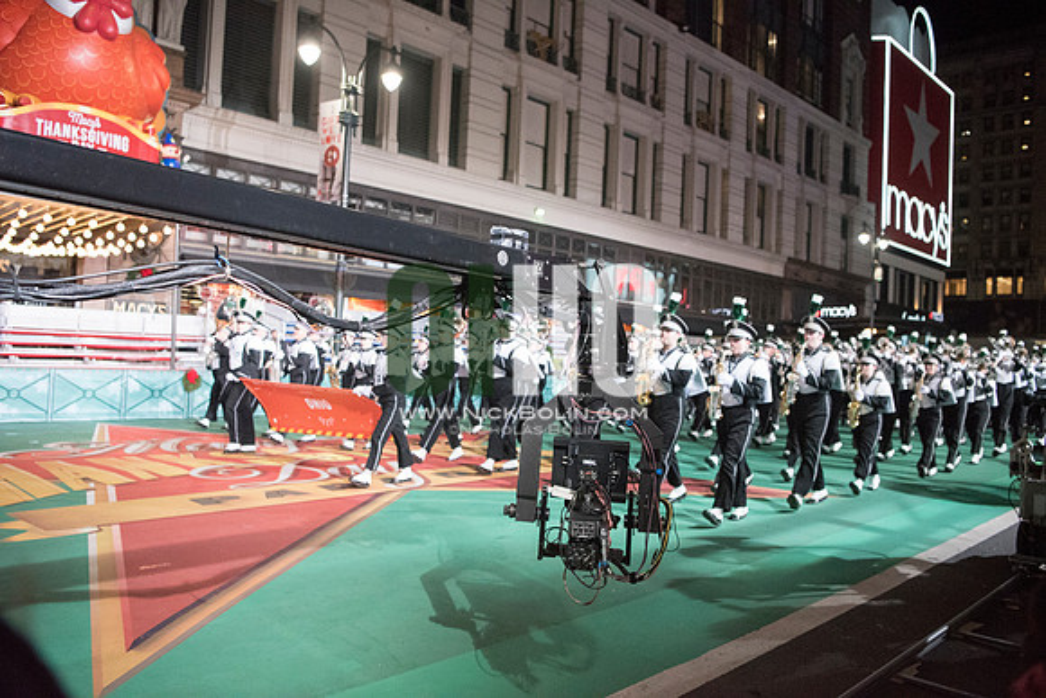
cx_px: 523
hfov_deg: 63.6
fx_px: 843
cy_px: 349
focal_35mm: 29
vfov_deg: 45.0
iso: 8000
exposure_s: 1/1250
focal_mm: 29
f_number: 2.8
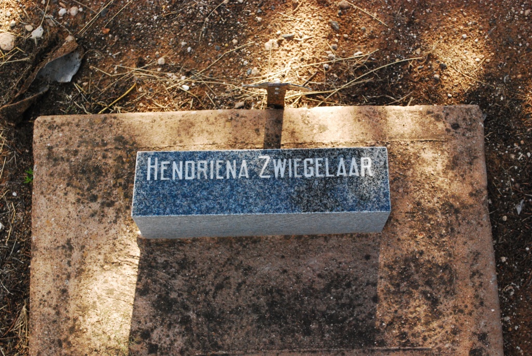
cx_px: 266
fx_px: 843
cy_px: 178
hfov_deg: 35.0
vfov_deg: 23.8
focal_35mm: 57
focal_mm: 38
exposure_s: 1/1600
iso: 1600
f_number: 5.3
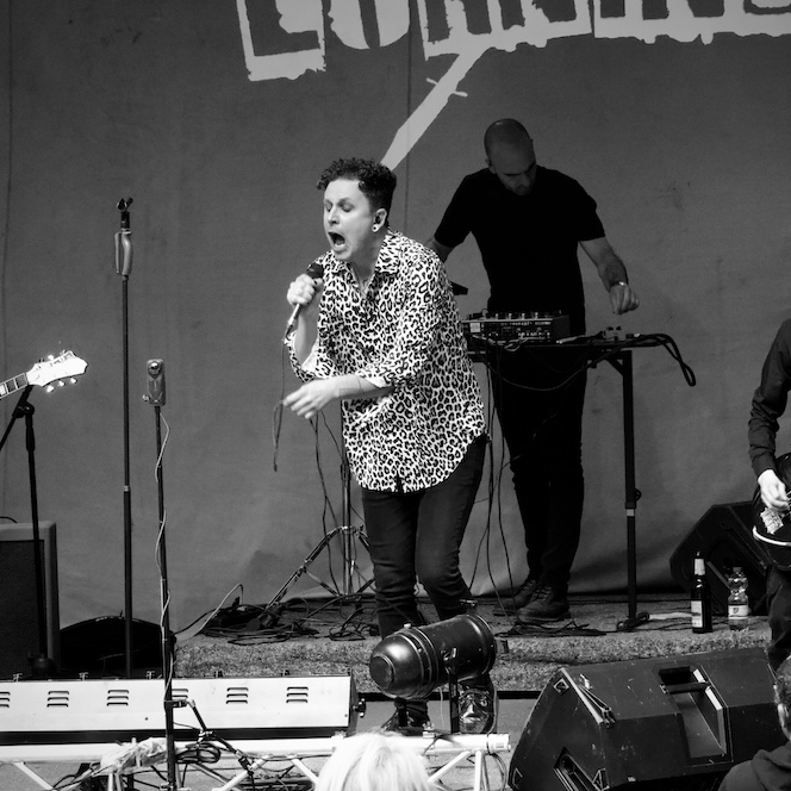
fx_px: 5791
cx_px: 456
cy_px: 396
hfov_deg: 7.8
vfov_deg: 7.8
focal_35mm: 224
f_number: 4.5
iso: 800
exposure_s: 1/160
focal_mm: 63.55
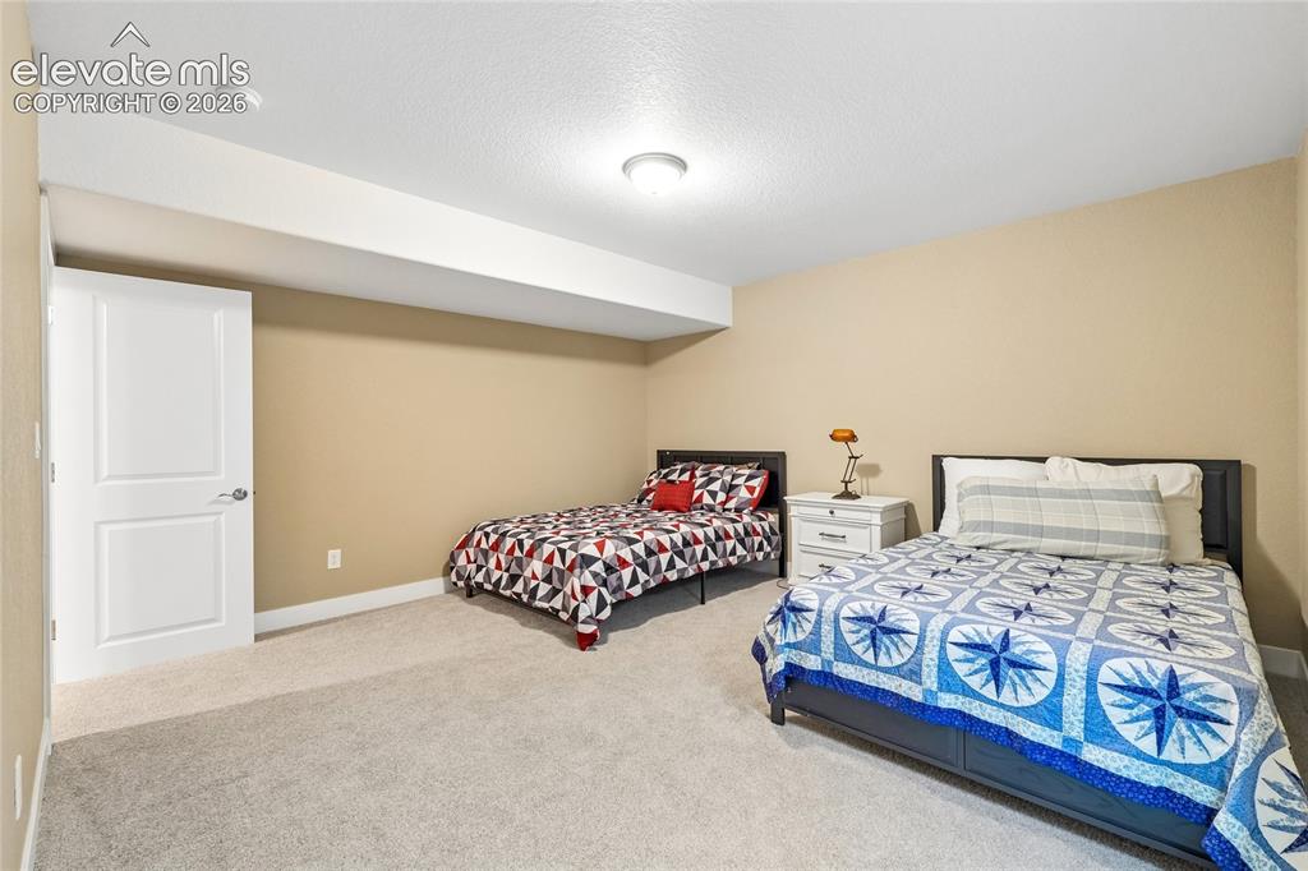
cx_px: 654
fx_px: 545
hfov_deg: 100.4
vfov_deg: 77.3
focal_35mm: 15
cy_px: 436
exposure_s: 1/3.33
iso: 800
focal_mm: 10
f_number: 8
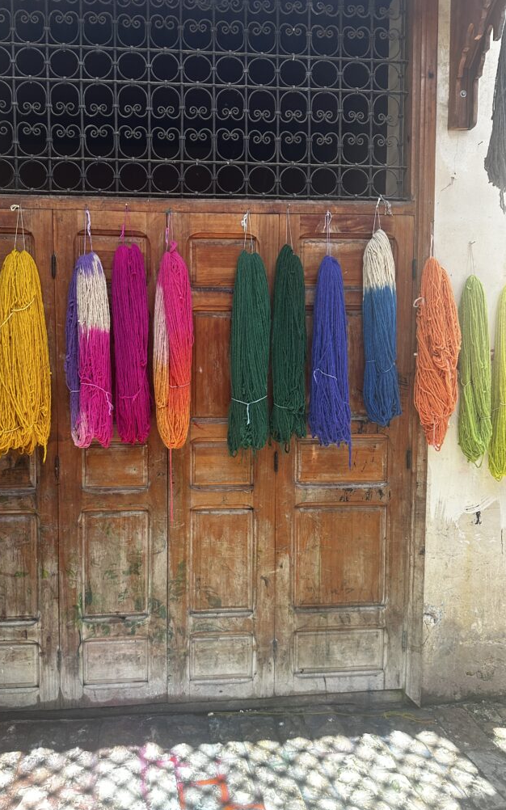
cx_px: 209
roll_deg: +0.6
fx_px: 574
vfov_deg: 70.4
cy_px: 411
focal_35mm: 26
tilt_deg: -3.4
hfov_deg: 47.4
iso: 160
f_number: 1.78
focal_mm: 6.86
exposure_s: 1/121
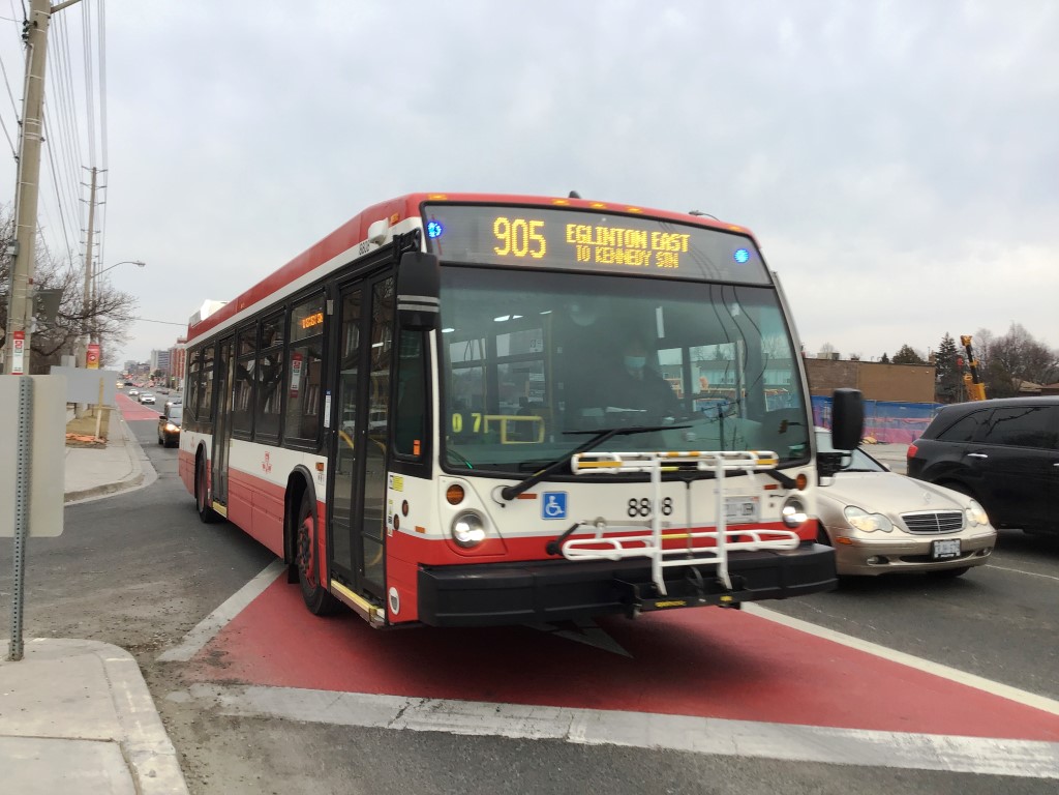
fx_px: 948
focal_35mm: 31
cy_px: 398
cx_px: 530
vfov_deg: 45.4
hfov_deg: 58.4
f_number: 2.4
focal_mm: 3.3
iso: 25
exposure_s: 1/131
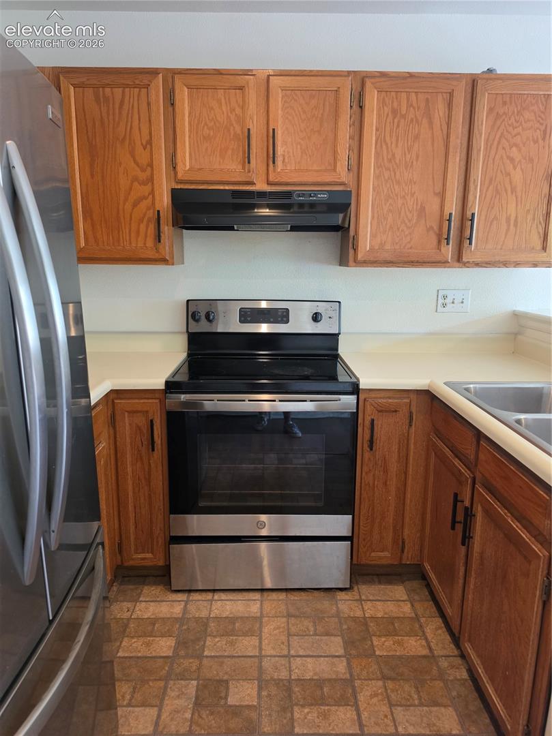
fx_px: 489
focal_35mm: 23
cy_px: 368
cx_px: 276
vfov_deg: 73.9
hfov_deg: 58.8
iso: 320
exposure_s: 1/120
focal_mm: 6.5
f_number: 1.4
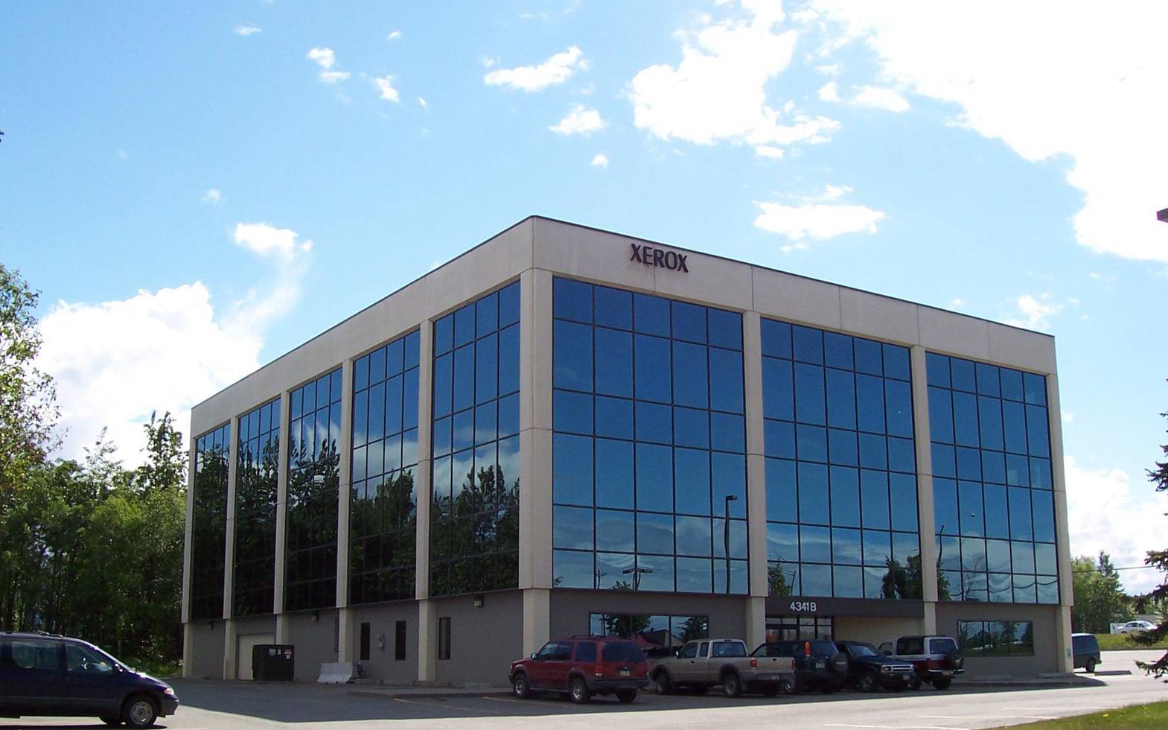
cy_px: 437
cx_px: 578
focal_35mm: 40
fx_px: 1273
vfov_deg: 31.9
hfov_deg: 49.3
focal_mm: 5.6
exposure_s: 1/500
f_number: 5.6
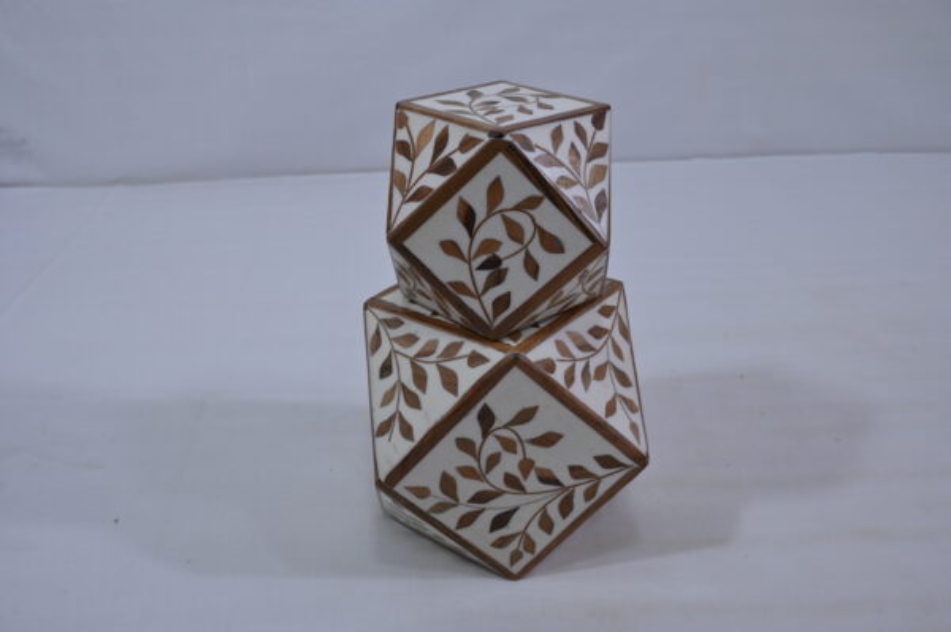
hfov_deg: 53.2
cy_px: 316
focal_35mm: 36
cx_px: 476
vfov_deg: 36.8
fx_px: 950
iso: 500
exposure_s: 1/125
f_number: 9
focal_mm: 36
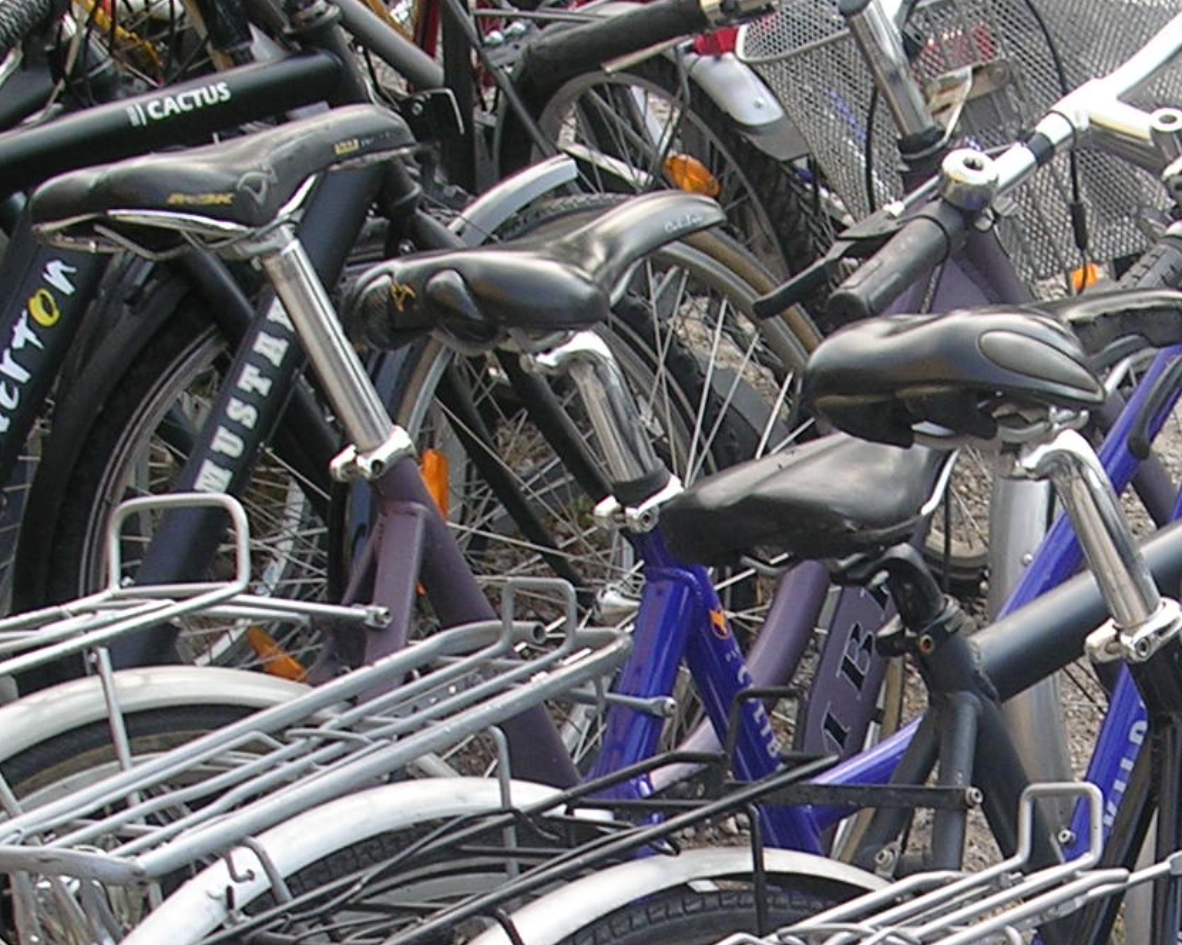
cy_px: 951
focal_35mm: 118
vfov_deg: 12.9
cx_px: 1047
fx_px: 4128
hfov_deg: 16.1
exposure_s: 1/185
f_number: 3.1
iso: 50
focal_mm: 7.5
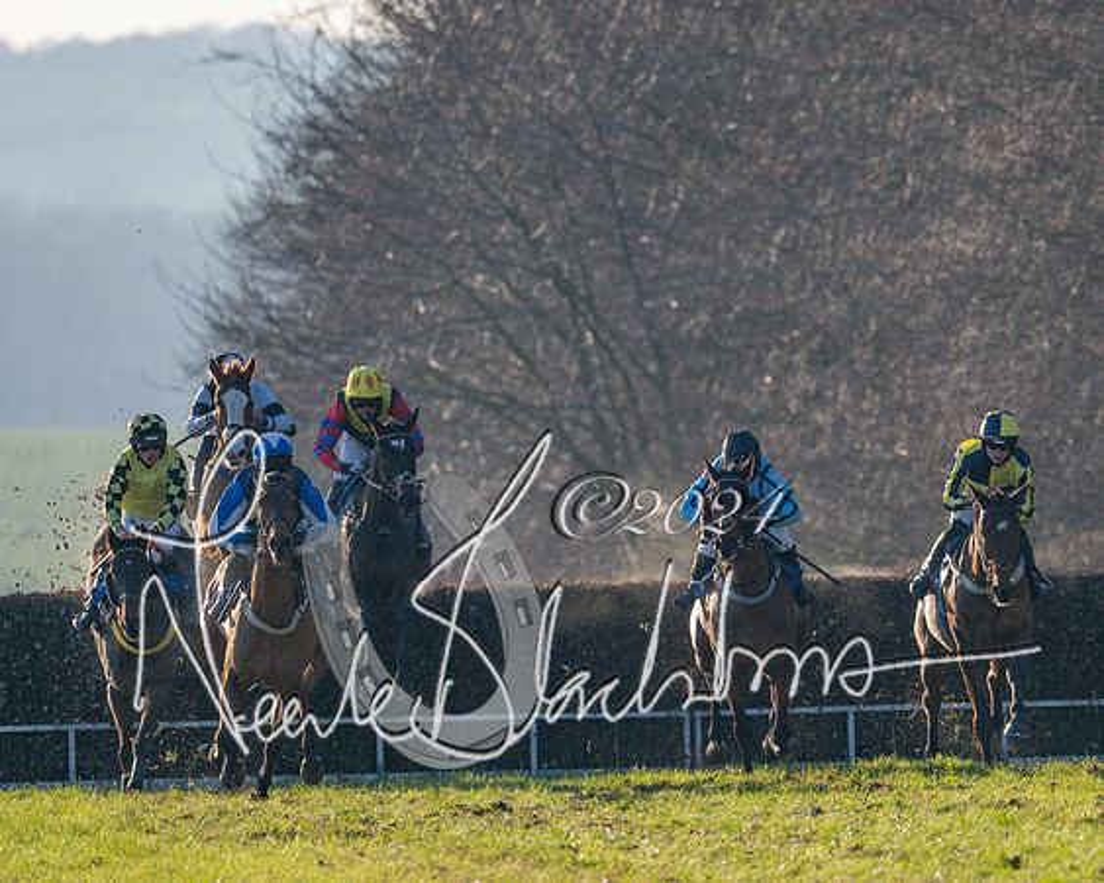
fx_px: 24360
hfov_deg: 2.6
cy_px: 426
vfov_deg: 2.1
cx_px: 688
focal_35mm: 746
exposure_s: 1/2500
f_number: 5
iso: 400
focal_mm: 400
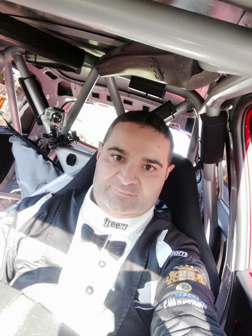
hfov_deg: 51.4
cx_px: 126
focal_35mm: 27
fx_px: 262
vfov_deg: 65.3
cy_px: 168
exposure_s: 1/100
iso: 80
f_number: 2
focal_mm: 2.84
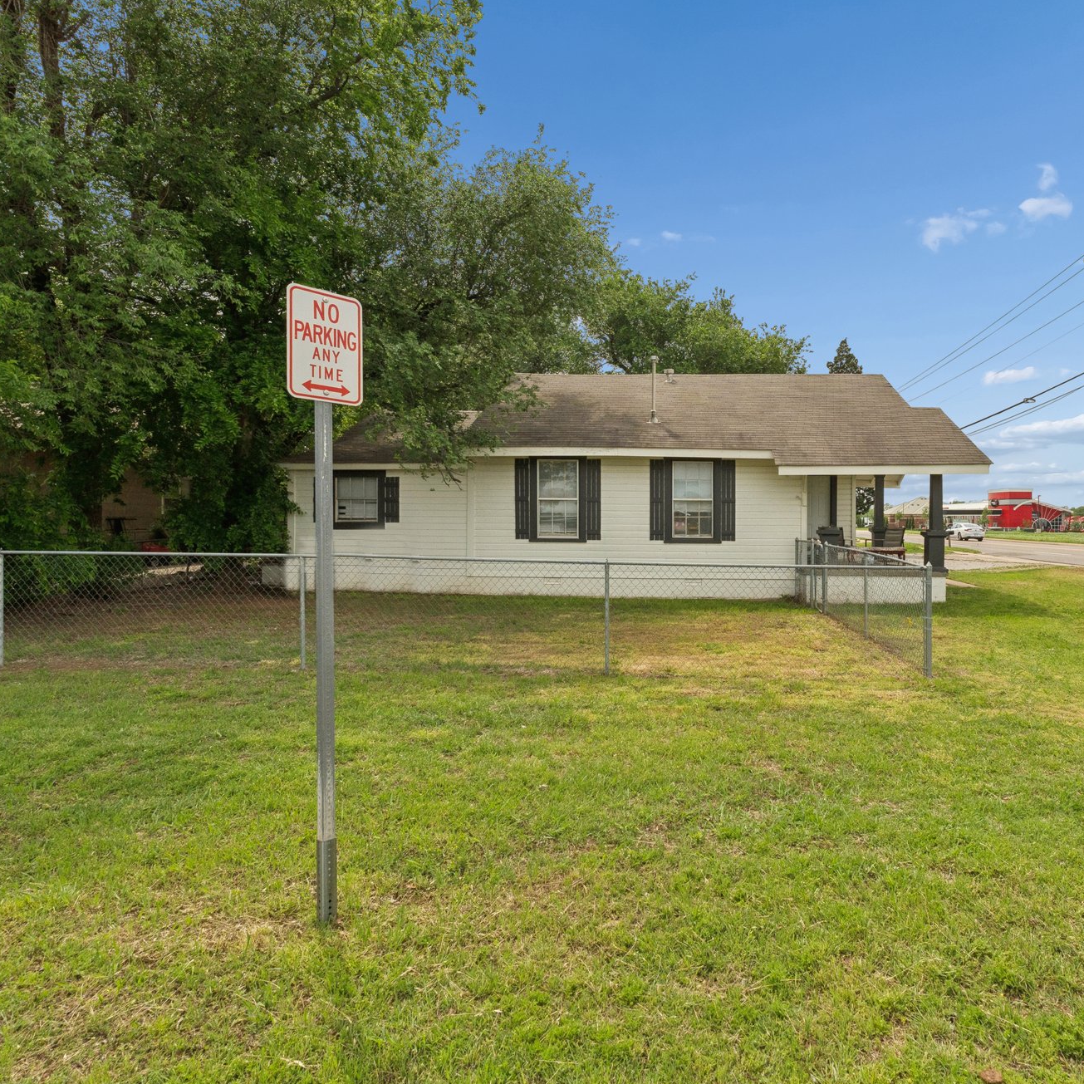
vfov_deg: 74.8
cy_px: 525
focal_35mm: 20
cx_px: 670
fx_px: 709
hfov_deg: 73.7
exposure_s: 1/1600
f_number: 8
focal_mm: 10
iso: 400
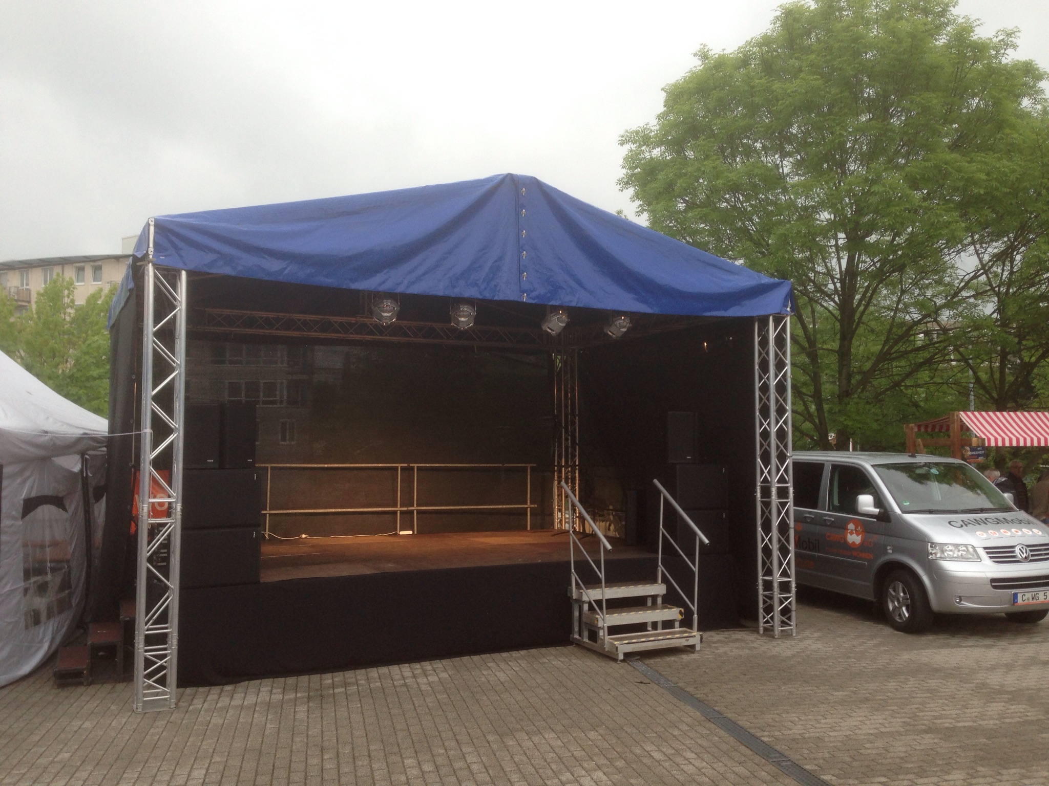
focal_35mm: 33
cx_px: 524
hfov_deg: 55.4
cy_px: 393
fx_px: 1000
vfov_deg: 42.9
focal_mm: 4.13
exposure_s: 1/120
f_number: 2.4
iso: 64
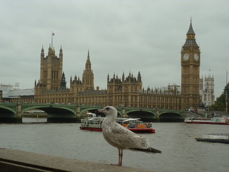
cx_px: 114
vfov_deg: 22.9
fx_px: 423
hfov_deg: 30.3
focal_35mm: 64
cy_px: 86
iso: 80
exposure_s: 1/160
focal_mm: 10.6
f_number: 3.8
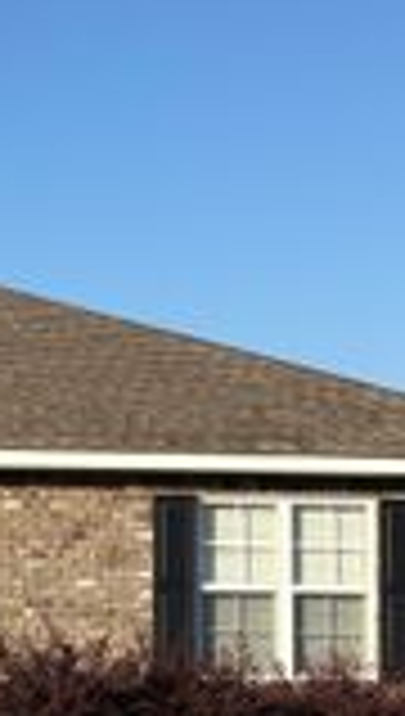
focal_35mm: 89
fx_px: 1691
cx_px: -266
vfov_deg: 23.6
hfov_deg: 12.7
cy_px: 538
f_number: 1.6
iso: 50
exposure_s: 1/3125
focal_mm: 5.96
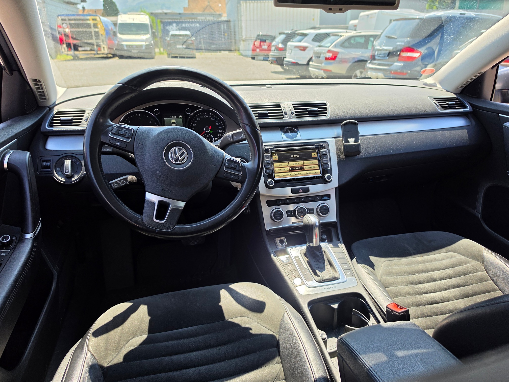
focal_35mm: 23
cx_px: 254
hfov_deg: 73.9
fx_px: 338
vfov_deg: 58.9
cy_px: 191
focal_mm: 6.5
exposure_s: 1/1962
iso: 64
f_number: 1.4
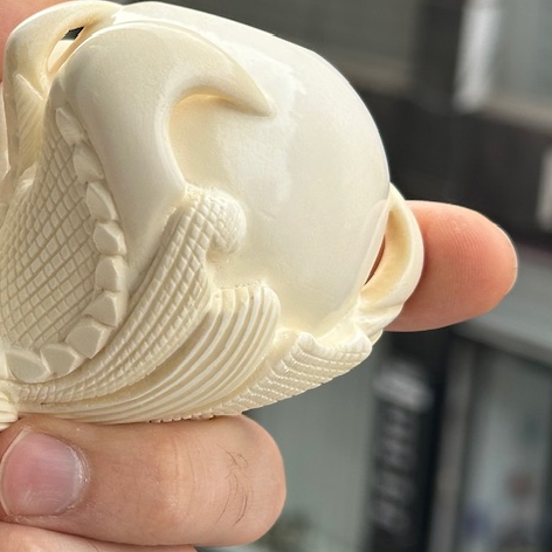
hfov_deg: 14.5
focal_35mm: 115
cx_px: -175
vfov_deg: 15.2
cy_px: 269
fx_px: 2075
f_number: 1.78
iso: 64
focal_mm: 6.86
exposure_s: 1/659
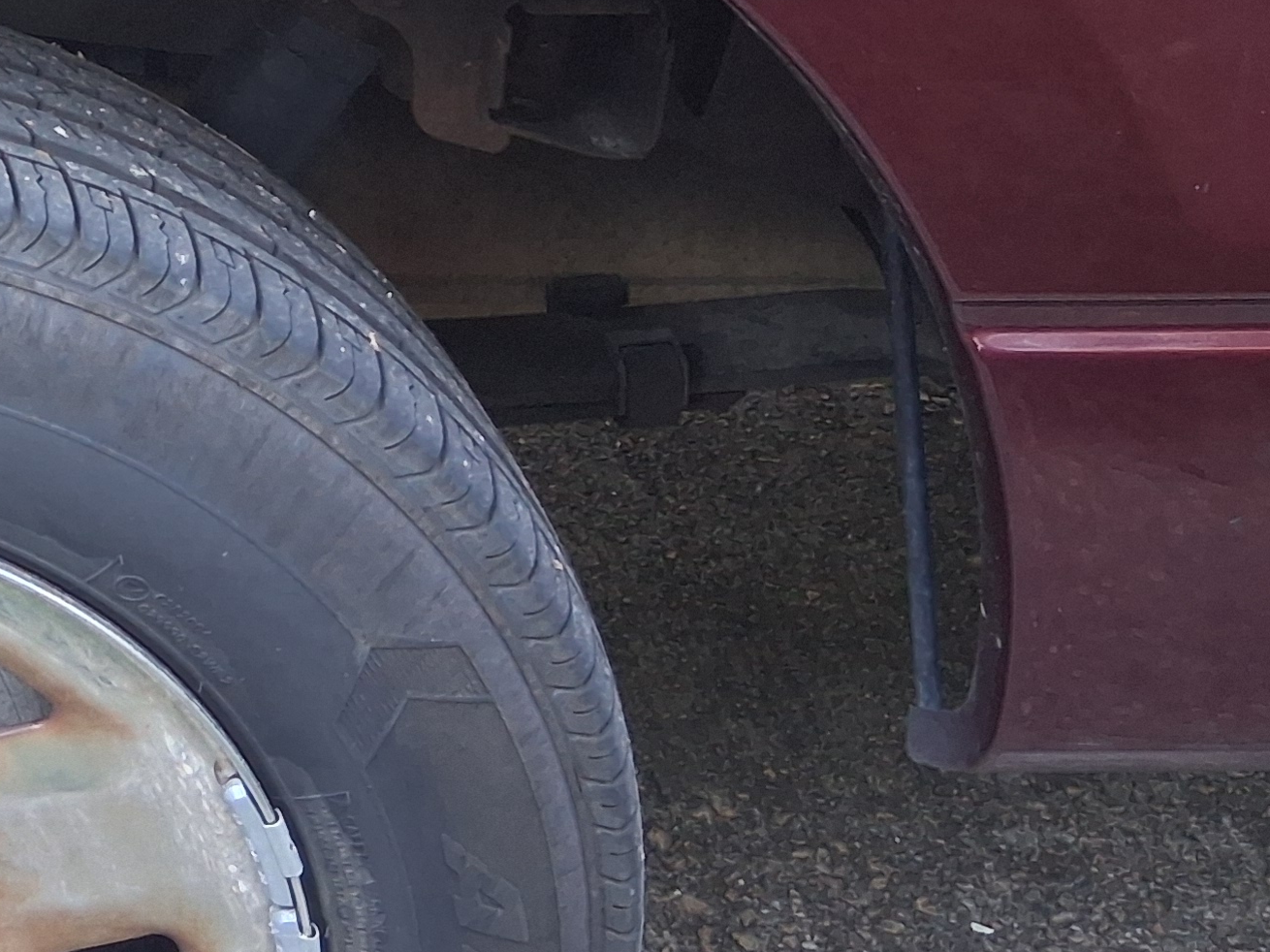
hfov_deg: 20.3
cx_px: -688
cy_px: -187
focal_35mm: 81
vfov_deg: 17.4
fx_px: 2971
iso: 320
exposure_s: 1/50
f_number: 1.8
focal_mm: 3.98
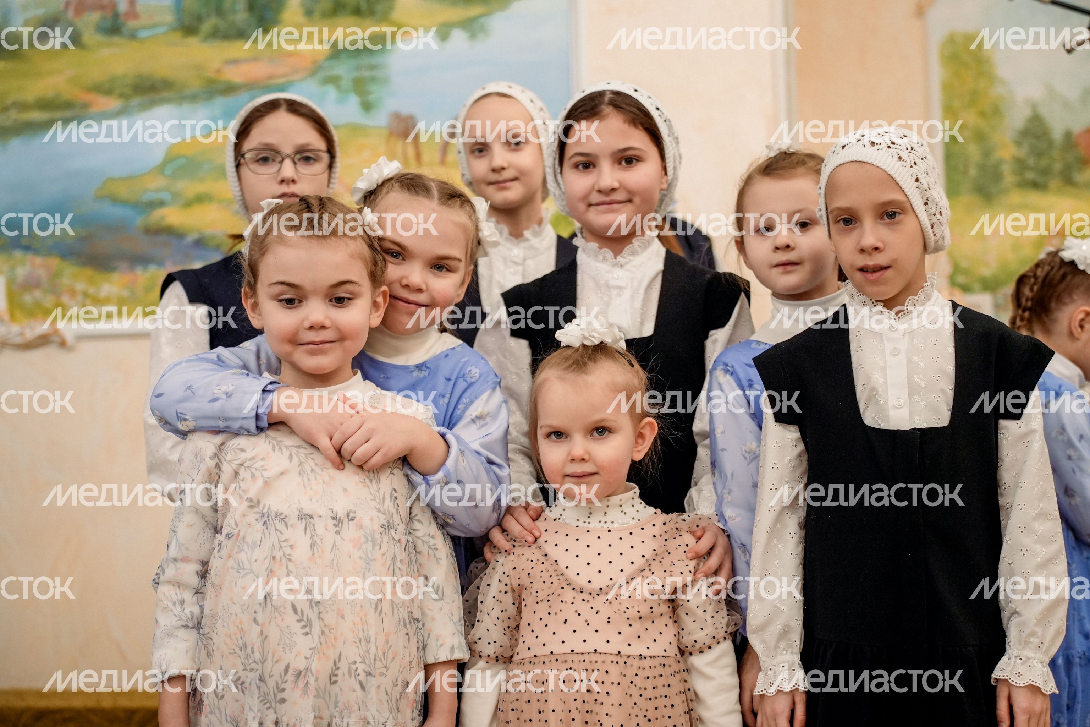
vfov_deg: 28.6
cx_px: 545
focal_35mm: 47
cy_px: 364
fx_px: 1423
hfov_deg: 41.9
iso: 1600
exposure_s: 1/200
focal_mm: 47
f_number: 2.8
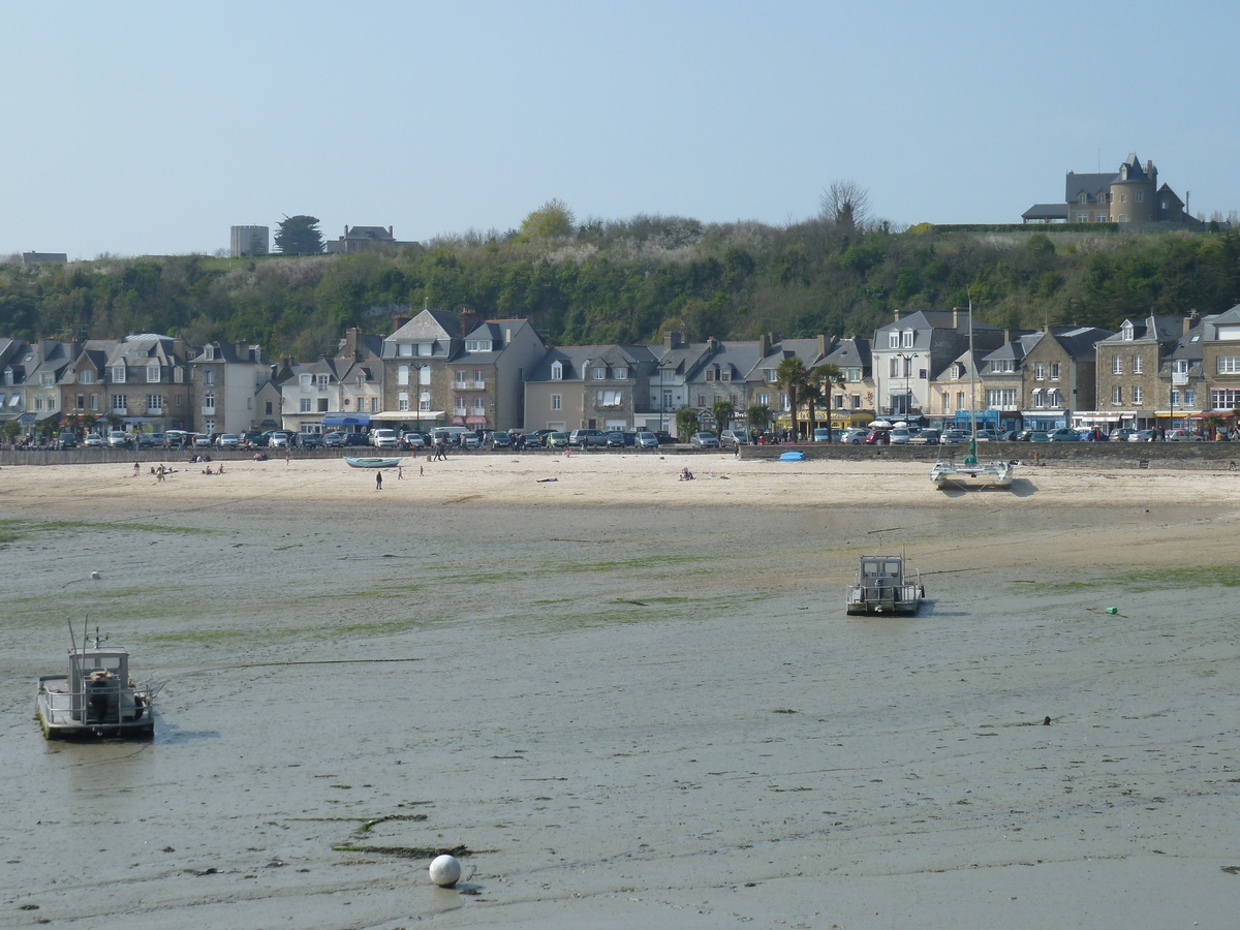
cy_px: 465
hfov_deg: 27.0
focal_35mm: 72
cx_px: 620
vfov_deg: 20.4
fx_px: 2579
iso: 80
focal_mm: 11.9
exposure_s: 1/500
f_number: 5
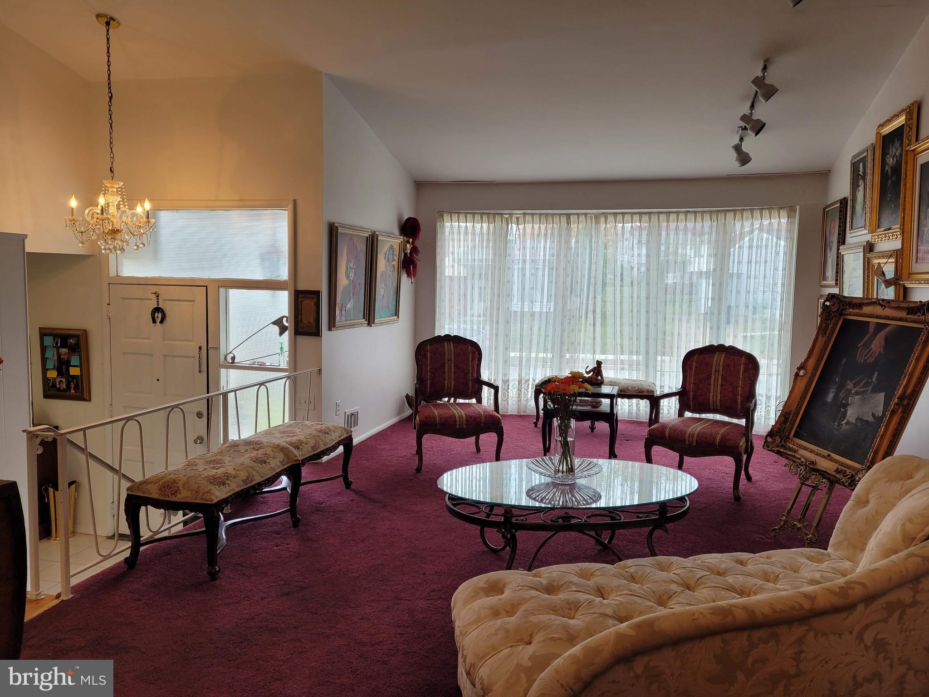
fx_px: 698
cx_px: 464
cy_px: 348
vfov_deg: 53.1
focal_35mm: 26
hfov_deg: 67.3
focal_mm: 5.4
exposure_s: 1/120
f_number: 1.8
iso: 50
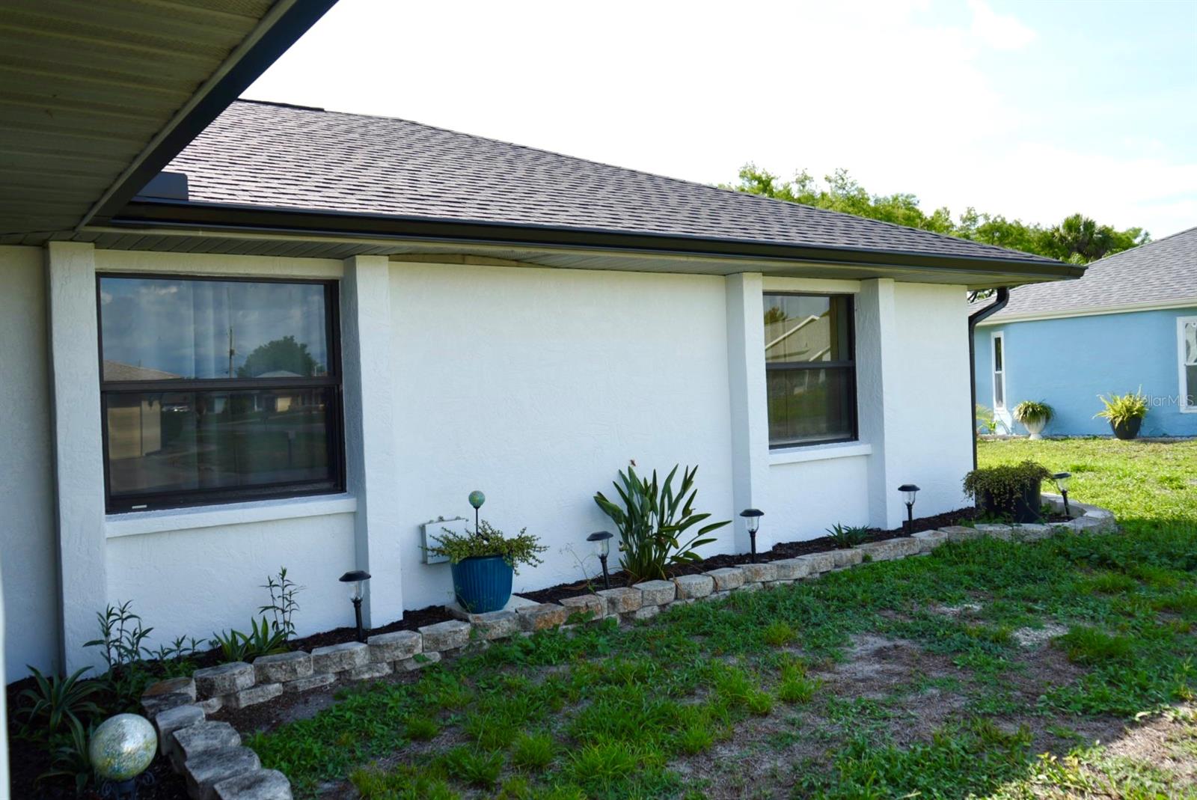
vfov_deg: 45.0
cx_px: 598
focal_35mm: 29
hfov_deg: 63.6
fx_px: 965
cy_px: 400
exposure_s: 1/400
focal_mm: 29
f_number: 4.5
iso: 100
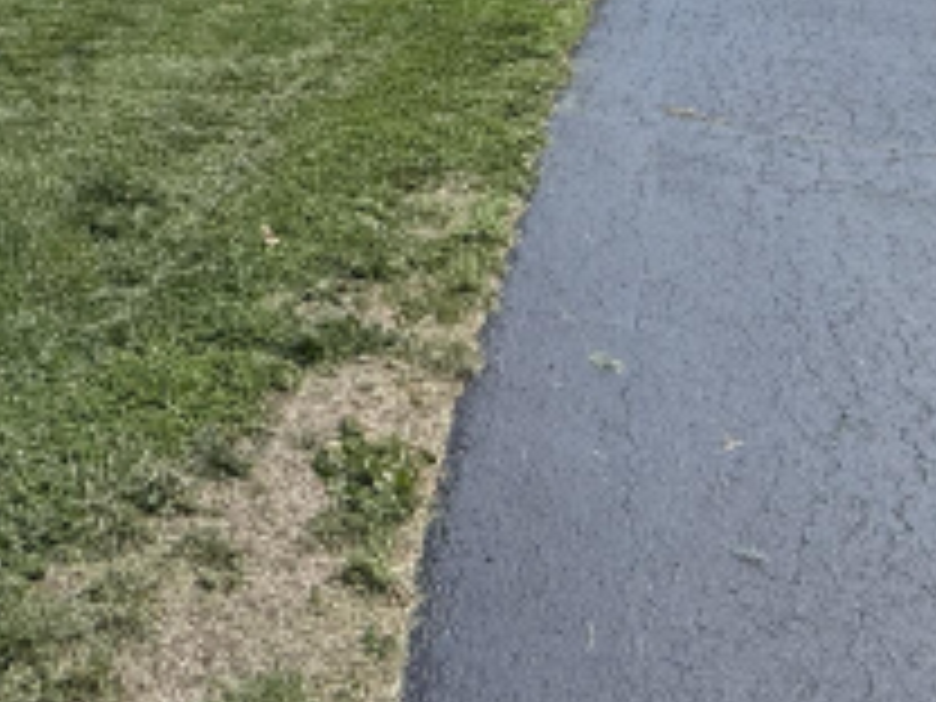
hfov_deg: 36.7
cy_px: -351
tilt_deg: +2.9
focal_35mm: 45
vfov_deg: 24.8
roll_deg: +1.8
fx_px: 1217
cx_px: -47
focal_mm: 2.22
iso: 50
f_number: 2.2
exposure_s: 1/1125
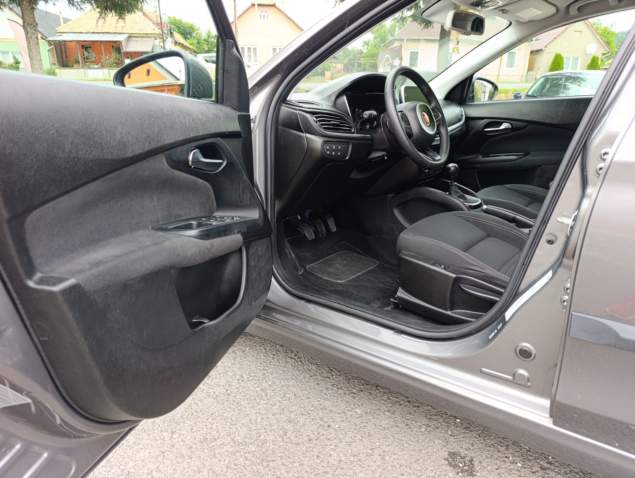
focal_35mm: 23
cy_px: 239
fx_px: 423
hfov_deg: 73.8
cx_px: 318
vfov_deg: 59.0
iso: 125
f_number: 1.6
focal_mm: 6.14
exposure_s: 1/100
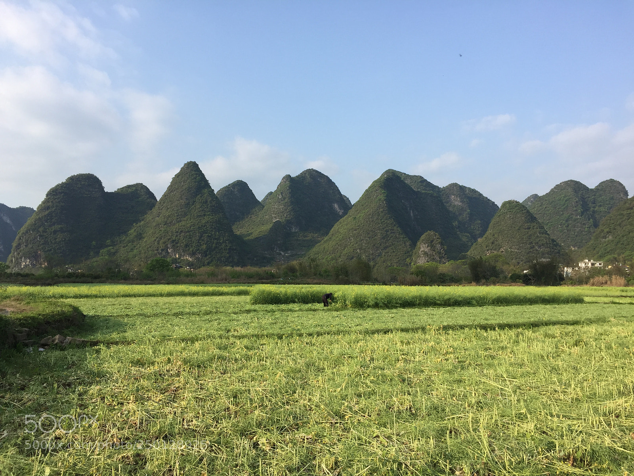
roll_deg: -1.0
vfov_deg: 48.2
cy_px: 238
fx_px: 531
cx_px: 317
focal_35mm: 29
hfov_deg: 61.7
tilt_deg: +4.8
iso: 32
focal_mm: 4.15
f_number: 2.2
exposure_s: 1/842
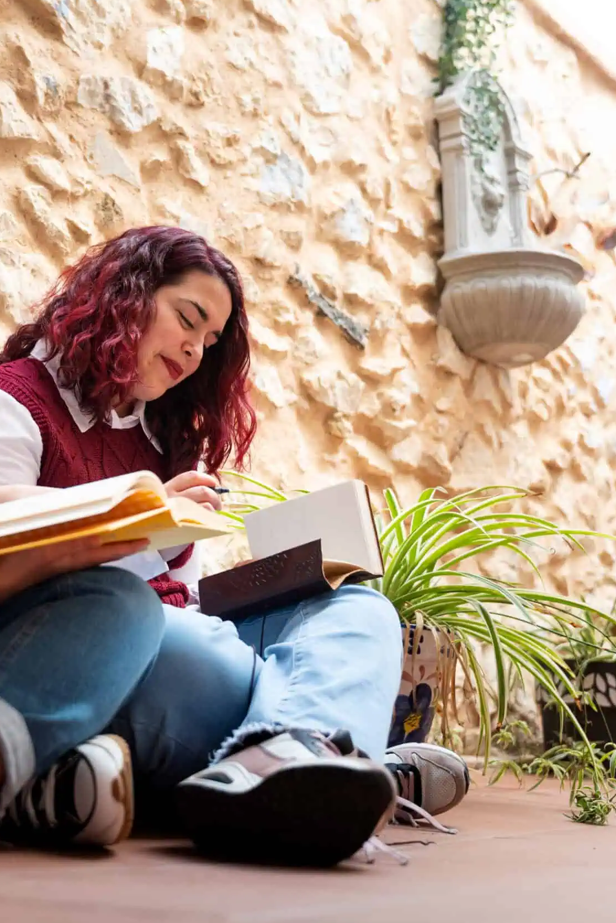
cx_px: 187
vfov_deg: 38.2
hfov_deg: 25.8
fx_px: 1335
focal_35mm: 52
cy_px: 466
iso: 800
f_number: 2.8
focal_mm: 34
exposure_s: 1/500
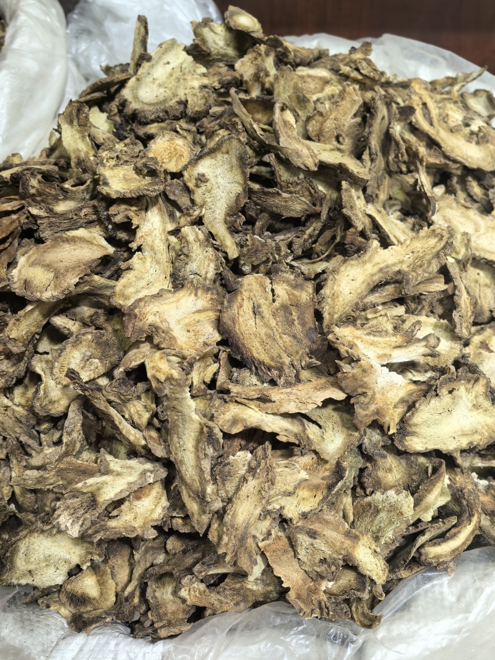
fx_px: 515
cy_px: 330
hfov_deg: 51.3
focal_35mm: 27
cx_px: 248
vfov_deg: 65.3
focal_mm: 5.75
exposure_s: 1/100
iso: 50
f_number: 2
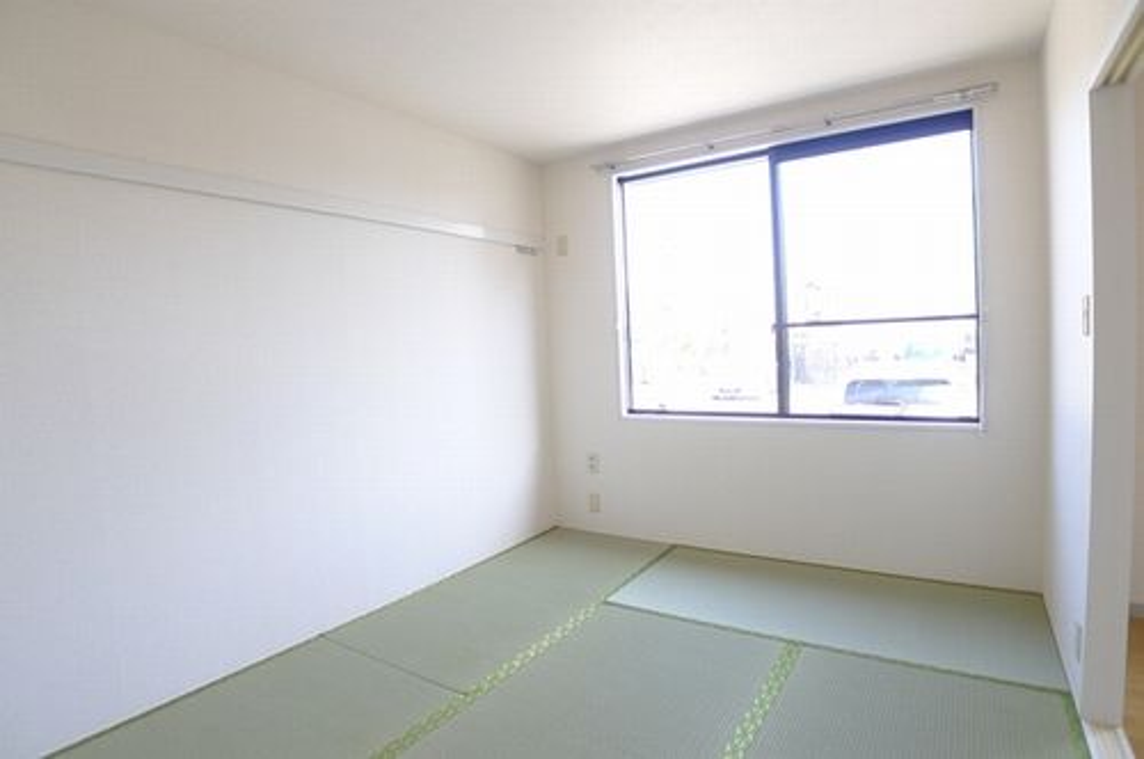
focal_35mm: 24
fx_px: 762
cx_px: 572
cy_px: 380
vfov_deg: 53.0
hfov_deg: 73.8
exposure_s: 1/60
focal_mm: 5.1
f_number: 2
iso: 125
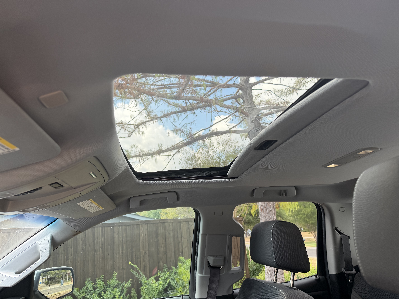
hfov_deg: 71.6
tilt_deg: +16.4
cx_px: 200
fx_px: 277
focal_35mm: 24
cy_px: 150
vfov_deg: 56.8
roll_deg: +5.7
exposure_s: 1/180
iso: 80
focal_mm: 6.76
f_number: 1.78
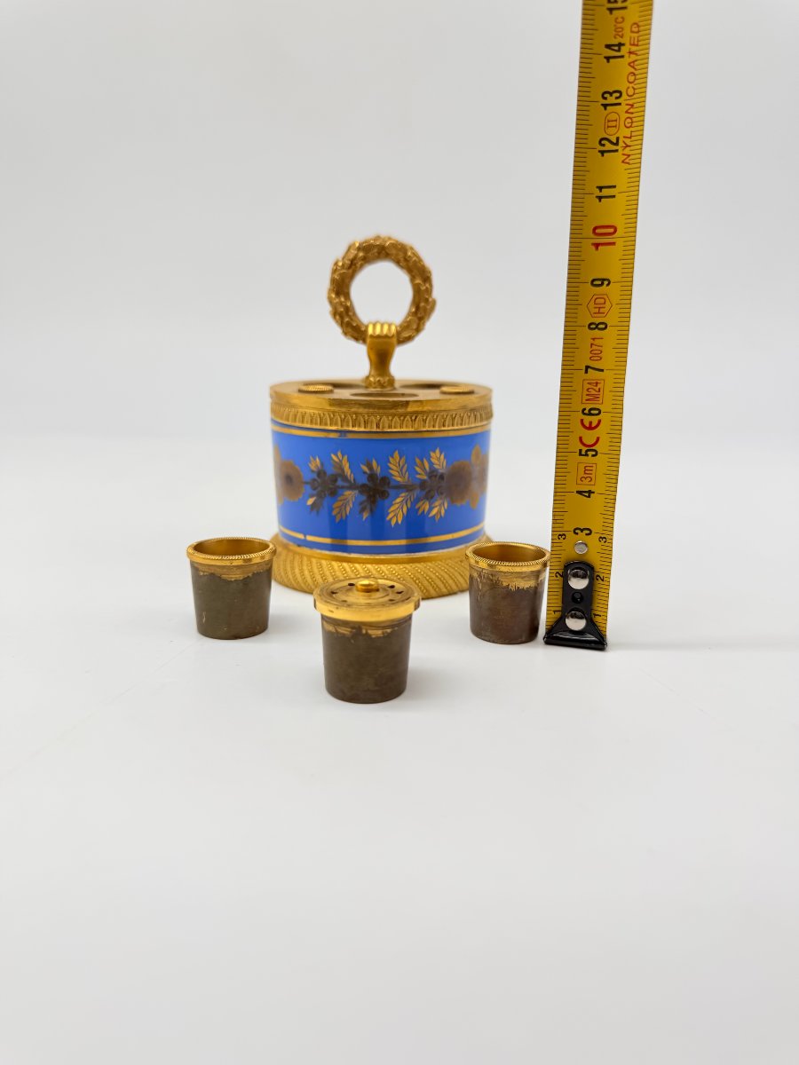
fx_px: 739
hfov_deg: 56.8
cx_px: 400
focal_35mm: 24
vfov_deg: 71.6
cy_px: 532
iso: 80
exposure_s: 1/1292
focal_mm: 6.76
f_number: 1.78
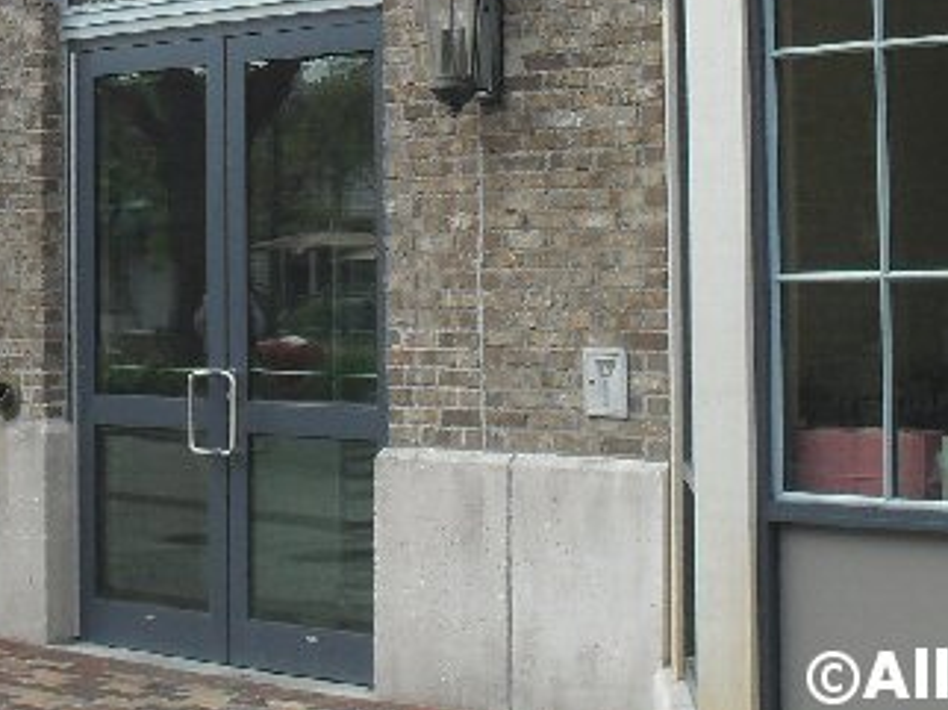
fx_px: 2381
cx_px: 250
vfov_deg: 16.6
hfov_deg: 22.3
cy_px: -12
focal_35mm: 87
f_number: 8.4
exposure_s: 1/90
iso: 100
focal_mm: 6.3
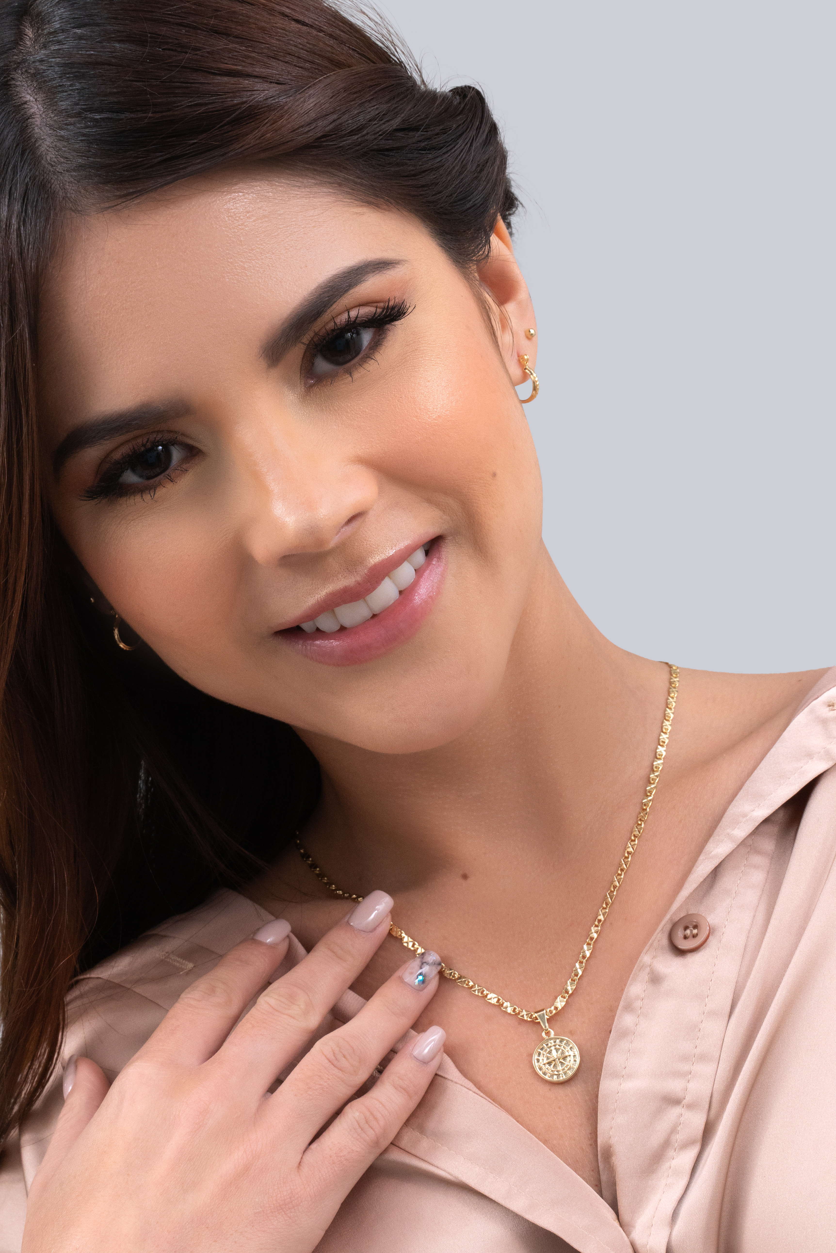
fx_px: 3342
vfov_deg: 21.2
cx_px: 418
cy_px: 626
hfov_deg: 14.3
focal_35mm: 96
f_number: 14
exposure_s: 1/125
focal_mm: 64
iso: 1250
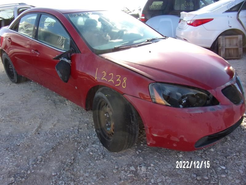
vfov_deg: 56.8
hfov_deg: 71.6
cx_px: 123
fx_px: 171
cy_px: 92
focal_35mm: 24
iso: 80
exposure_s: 1/250
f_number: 3.3
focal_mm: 4.3
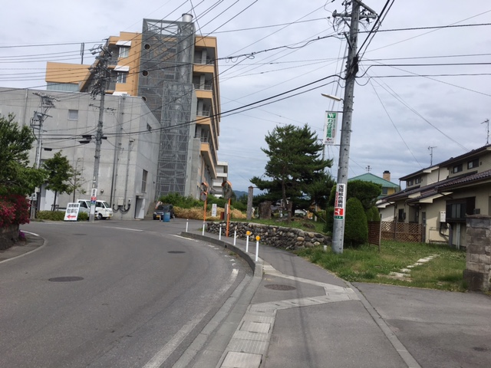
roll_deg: -4.1
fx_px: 411
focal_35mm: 29
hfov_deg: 61.7
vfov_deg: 48.2
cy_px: 184
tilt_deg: +2.7
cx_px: 246
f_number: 2.2
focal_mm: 4.15
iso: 25
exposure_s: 1/3663
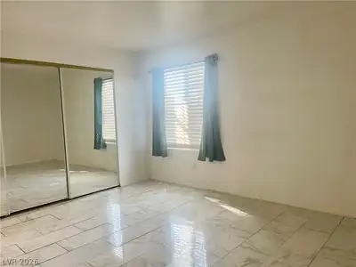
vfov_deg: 54.9
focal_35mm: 25
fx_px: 257
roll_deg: +1.9
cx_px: 178
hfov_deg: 69.4
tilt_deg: -5.4
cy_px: 134
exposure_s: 1/60
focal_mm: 5.1
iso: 160
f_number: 1.6
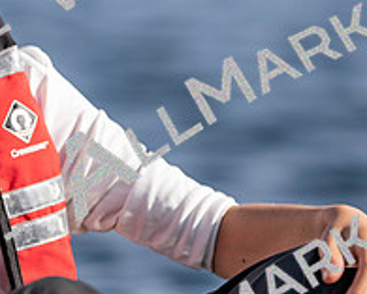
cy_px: 42
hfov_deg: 5.1
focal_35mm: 376
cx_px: -96
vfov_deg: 4.1
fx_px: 4084
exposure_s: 1/5000
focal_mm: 135
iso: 64
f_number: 1.8
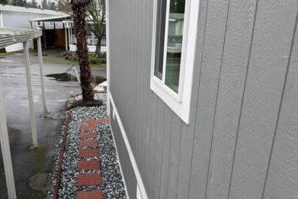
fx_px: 282
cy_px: 122
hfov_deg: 55.8
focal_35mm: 34
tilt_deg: -18.5
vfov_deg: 38.7
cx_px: 149
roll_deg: -1.7
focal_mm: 6.76
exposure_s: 1/589
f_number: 1.78
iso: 80
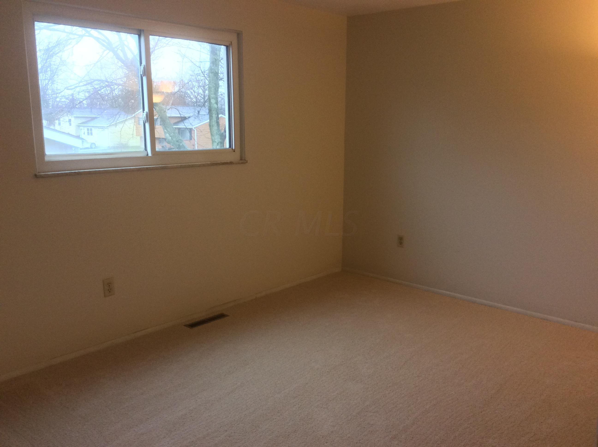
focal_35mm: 32
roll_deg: -0.3
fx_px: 552
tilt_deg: -9.7
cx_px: 299
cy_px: 224
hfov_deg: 56.9
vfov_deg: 44.1
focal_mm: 3.3
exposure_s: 1/24
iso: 100
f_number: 2.4
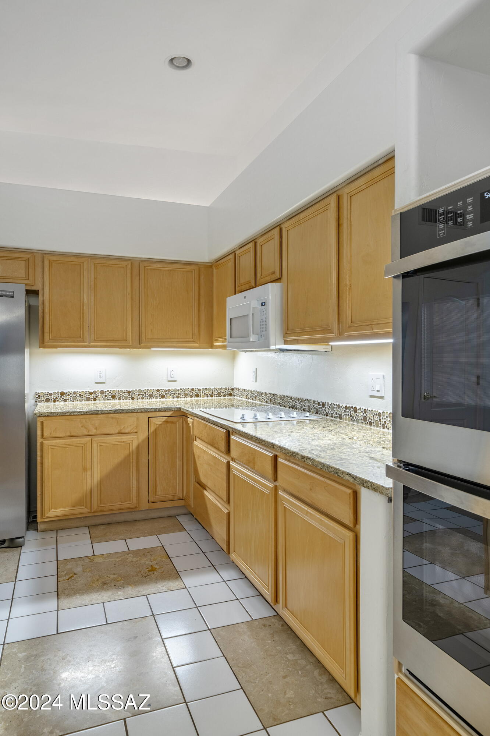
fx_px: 429
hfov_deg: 59.5
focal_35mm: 21
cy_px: 368
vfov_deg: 81.2
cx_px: 245
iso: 200
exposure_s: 1/10
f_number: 9
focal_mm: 21
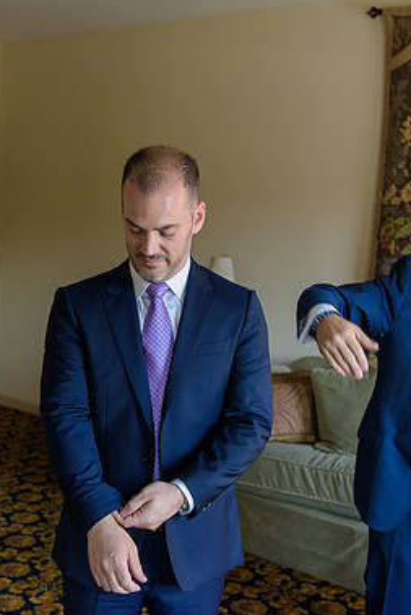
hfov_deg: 25.9
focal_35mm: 52
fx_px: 890
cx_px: 153
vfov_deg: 38.2
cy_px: 308
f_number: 3.2
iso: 640
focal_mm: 34
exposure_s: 1/125
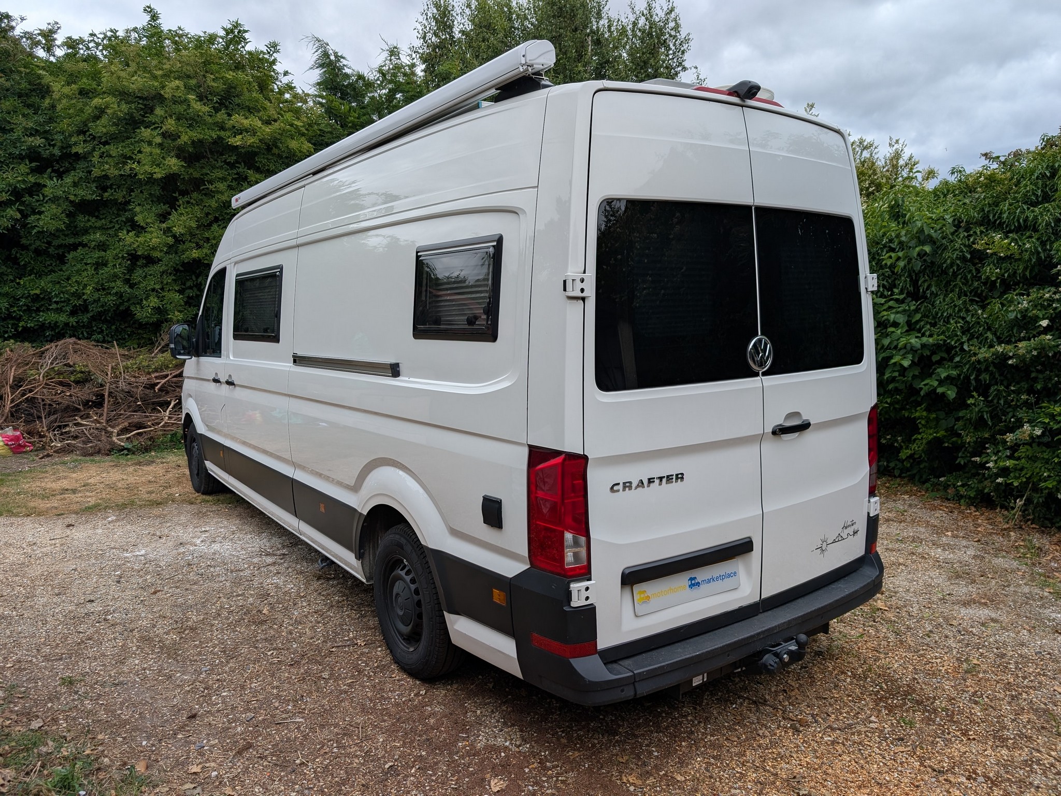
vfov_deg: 56.8
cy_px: 398
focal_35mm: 24
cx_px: 530
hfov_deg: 71.6
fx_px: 736
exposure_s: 1/1176
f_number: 1.68
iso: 21
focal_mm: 6.9
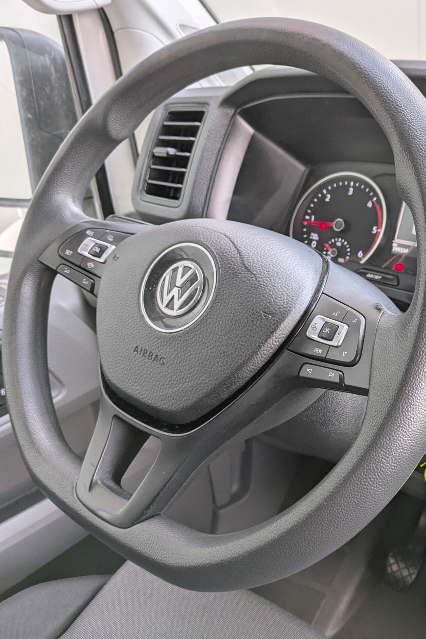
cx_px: 337
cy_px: 313
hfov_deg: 37.6
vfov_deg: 55.8
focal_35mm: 34
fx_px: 603
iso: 80
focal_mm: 6.86
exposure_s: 1/3200
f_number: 1.8
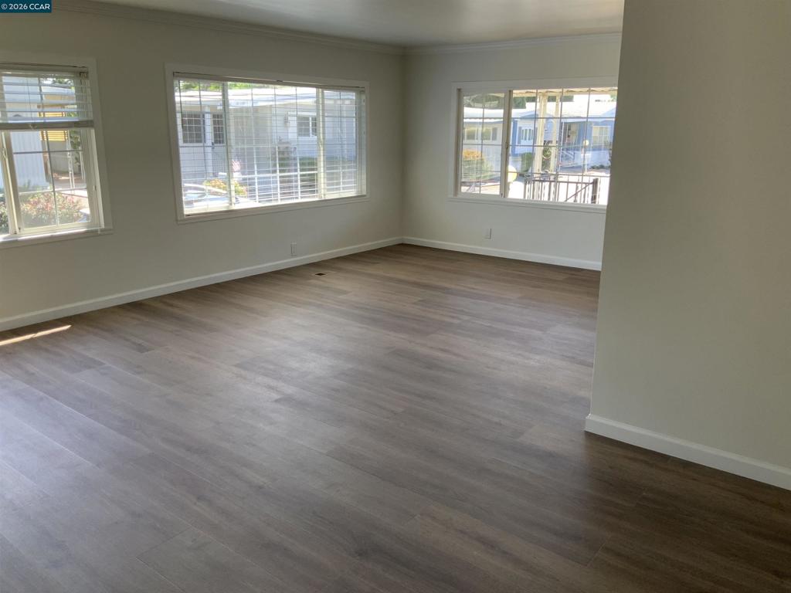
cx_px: 396
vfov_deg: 48.2
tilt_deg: -14.9
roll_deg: -0.2
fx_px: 663
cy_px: 296
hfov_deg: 61.7
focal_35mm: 29
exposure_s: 1/120
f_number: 1.8
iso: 25
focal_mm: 3
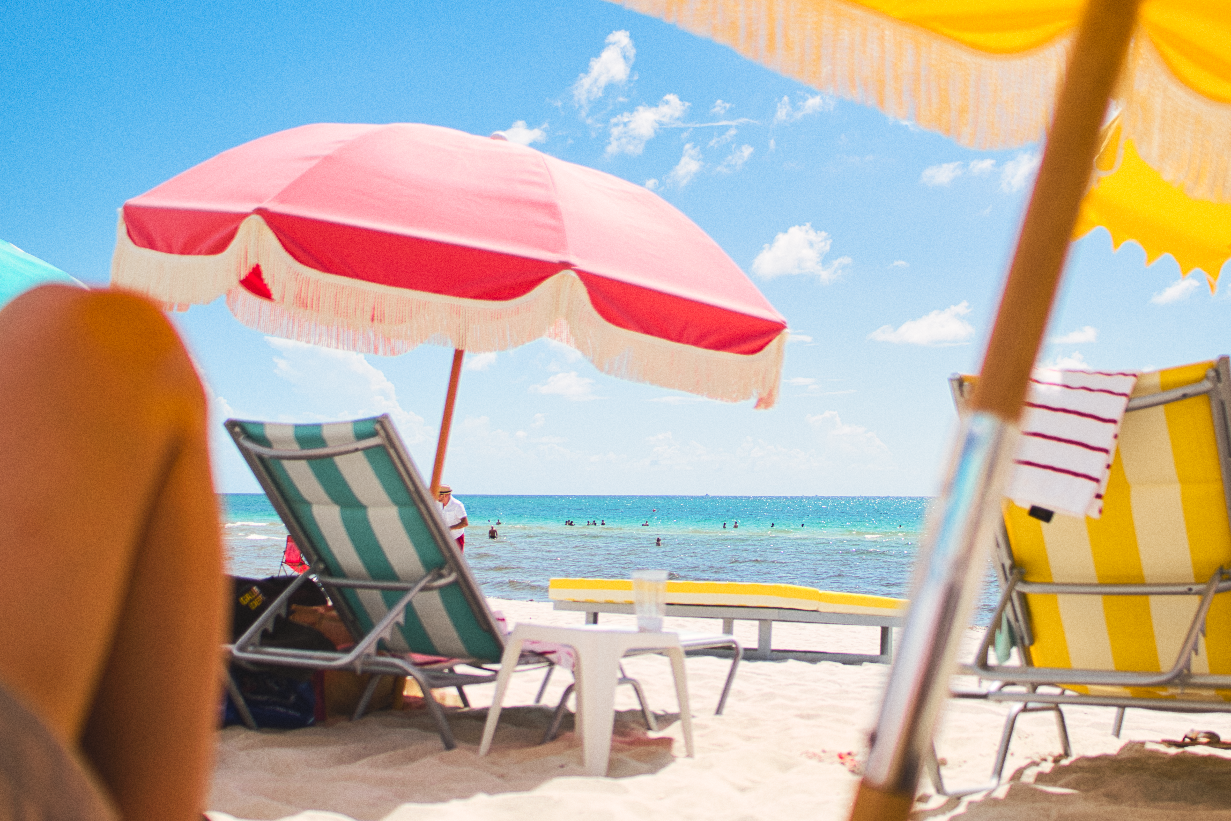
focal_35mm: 45
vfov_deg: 29.8
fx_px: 1539
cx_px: 665
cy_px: 496
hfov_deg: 43.6
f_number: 1.8
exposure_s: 1/4000
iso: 100
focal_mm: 24
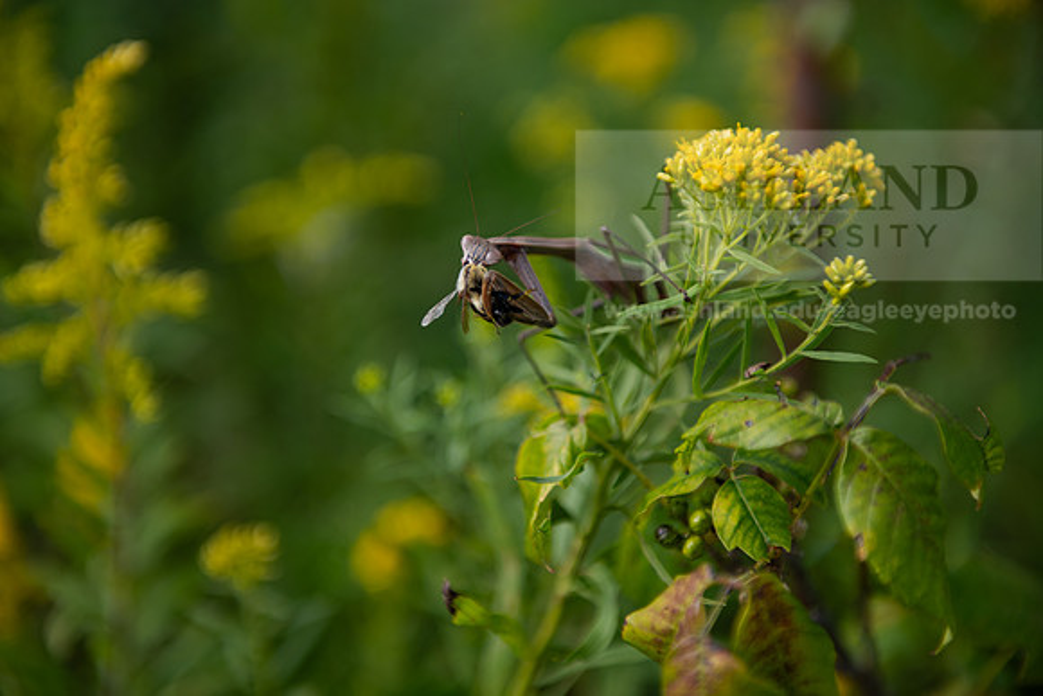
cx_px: 522
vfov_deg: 19.5
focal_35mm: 70
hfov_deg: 28.8
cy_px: 348
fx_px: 2028
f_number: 3.2
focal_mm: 70
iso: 80
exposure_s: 1/500
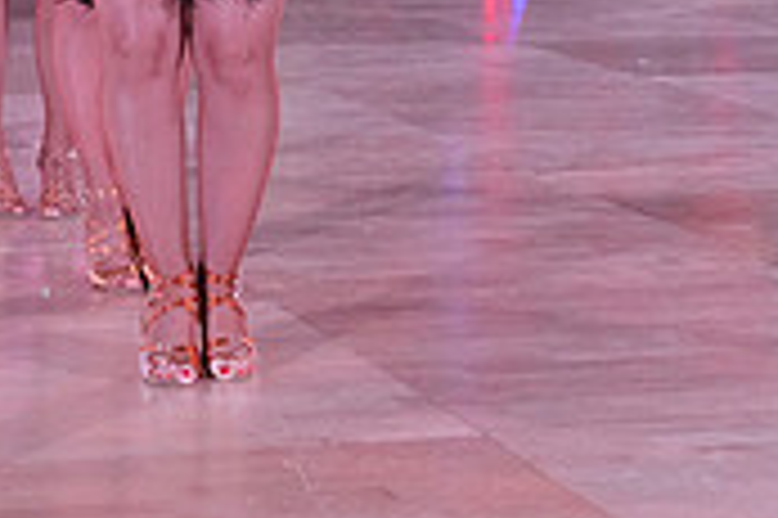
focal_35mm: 131
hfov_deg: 15.6
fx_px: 2828
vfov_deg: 10.0
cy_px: -331
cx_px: 148
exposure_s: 1/250
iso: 2500
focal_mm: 39
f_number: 5
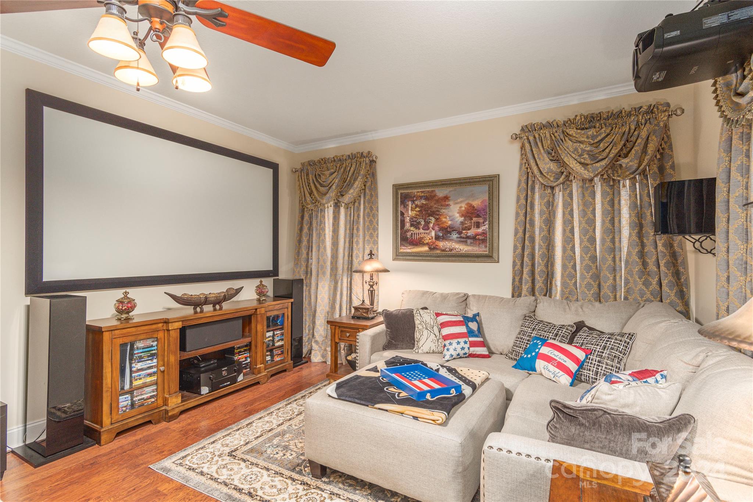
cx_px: 376
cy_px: 251
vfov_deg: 70.4
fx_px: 356
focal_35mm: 17
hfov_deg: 93.3
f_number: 7.1
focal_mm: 17
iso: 320
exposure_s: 1/80
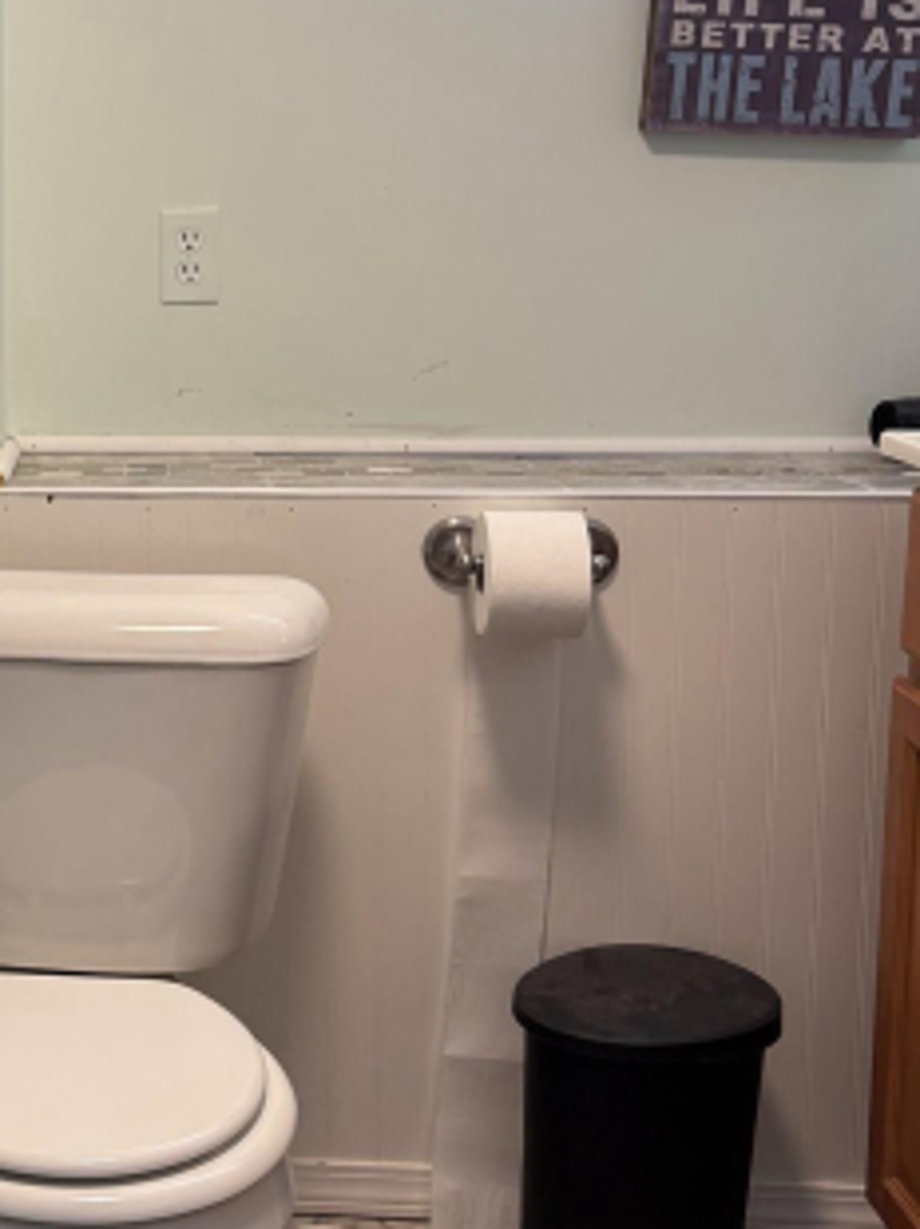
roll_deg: +0.7
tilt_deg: -5.6
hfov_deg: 24.6
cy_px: 446
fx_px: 1987
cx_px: -52
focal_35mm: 56
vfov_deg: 34.2
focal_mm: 5.96
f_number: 1.6
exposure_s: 1/120
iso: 100
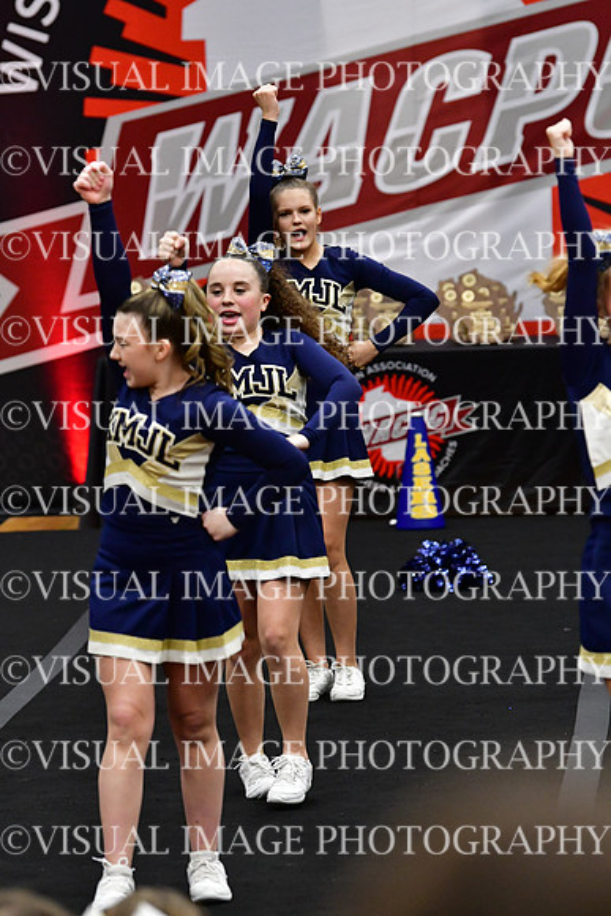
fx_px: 5902
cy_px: 458
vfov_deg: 8.9
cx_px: 306
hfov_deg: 5.9
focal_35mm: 232
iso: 4000
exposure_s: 1/500
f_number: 3.5
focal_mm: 155
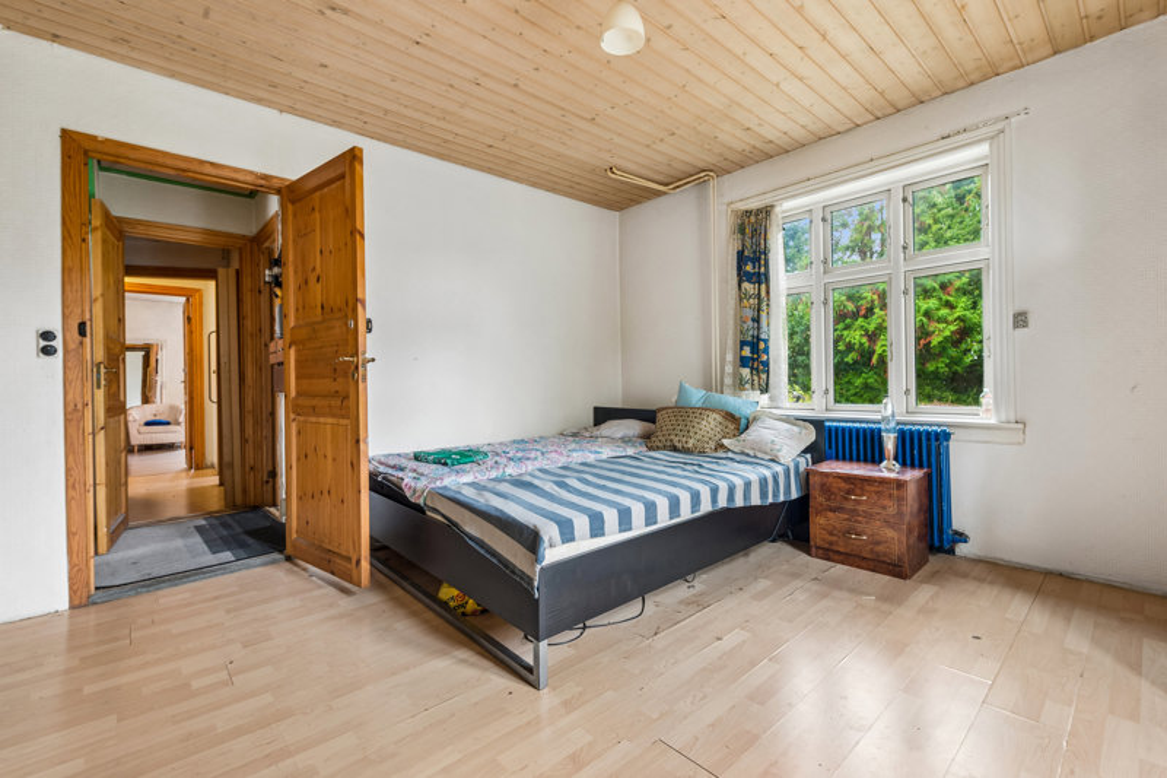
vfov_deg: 73.7
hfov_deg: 96.7
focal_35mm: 16
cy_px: 389
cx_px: 584
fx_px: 519
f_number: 10
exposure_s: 2
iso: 250
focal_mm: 16
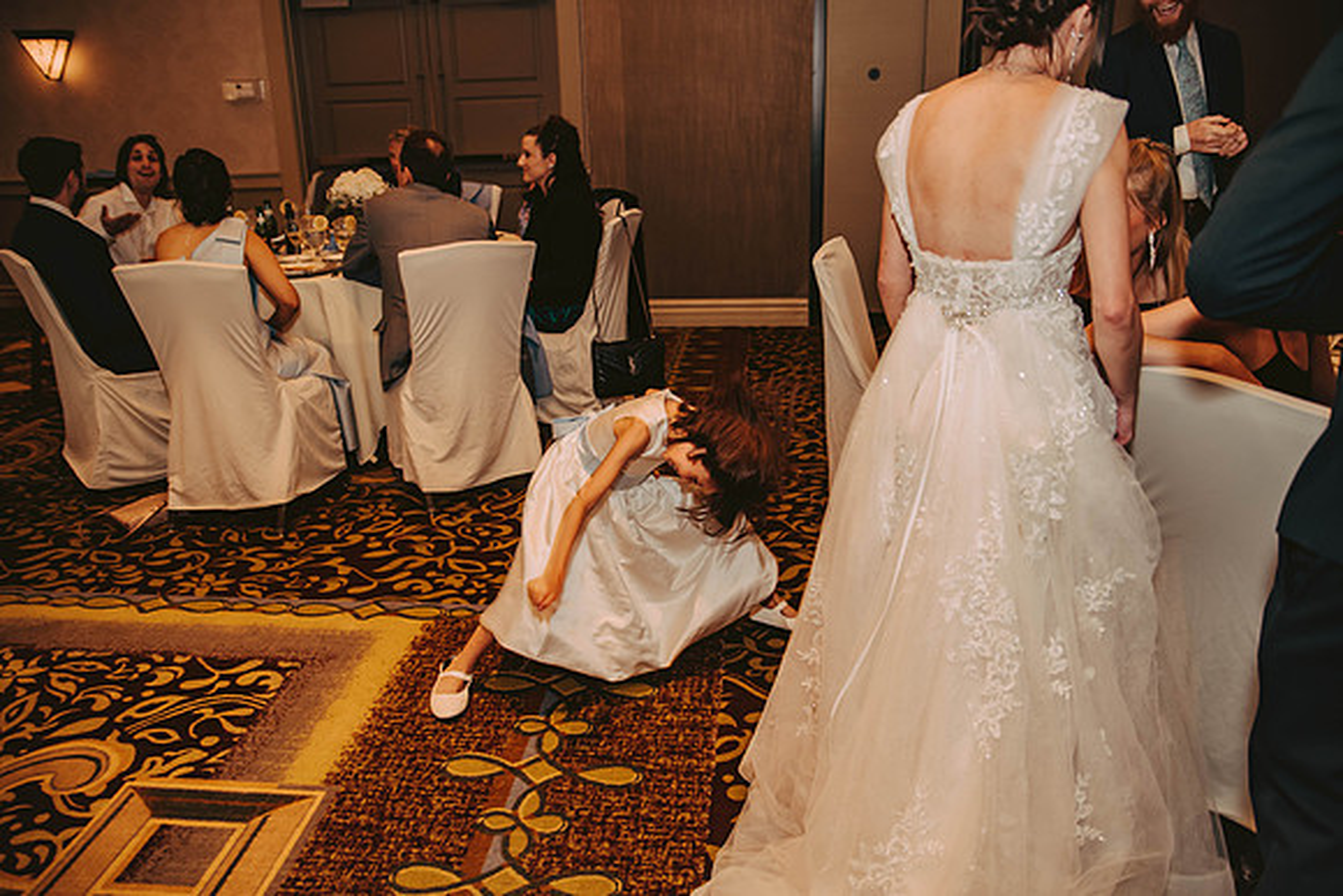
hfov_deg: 65.5
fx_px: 1045
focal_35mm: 28
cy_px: 448
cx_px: 672
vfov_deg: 46.4
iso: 500
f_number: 2.8
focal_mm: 28
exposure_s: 1/60
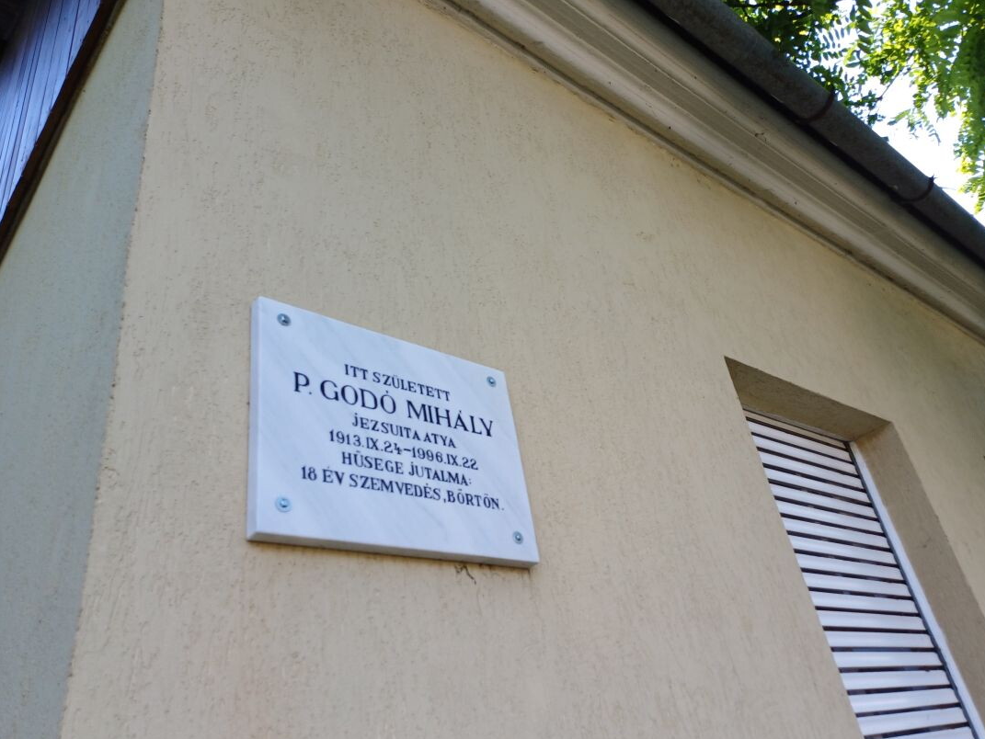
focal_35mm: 28
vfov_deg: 49.7
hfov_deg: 63.3
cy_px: 398
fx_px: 797
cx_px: 535
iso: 50
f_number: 1.8
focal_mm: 4.65
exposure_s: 1/169
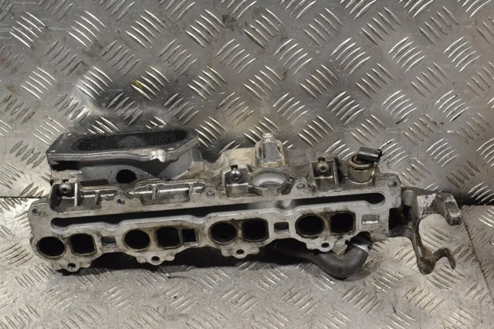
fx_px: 658
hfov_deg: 41.1
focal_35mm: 48
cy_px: 164
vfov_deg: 28.0
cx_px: 247
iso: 3200
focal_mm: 32
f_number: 9
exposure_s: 1/320
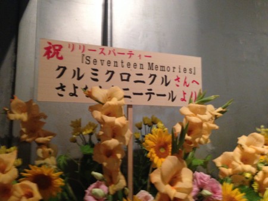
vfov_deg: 43.0
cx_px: 134
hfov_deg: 55.3
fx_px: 256
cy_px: 100
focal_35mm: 33
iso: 400
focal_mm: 4.12
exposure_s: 1/15
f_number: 2.4
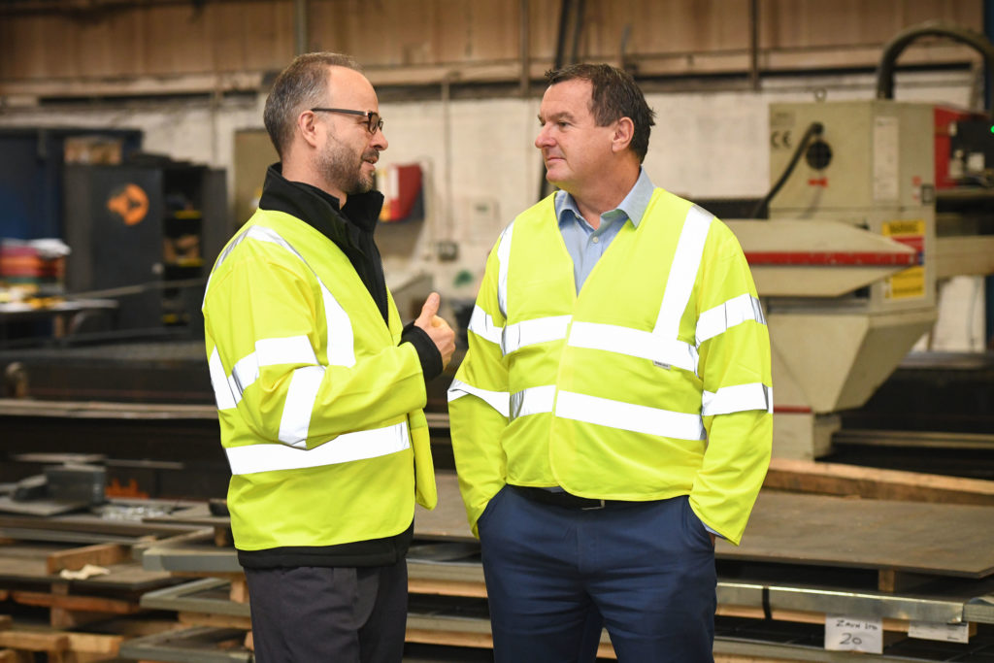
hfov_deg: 20.8
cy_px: 332
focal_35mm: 98
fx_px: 2706
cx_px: 497
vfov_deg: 14.0
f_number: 4
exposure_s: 1/160
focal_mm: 98
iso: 4000
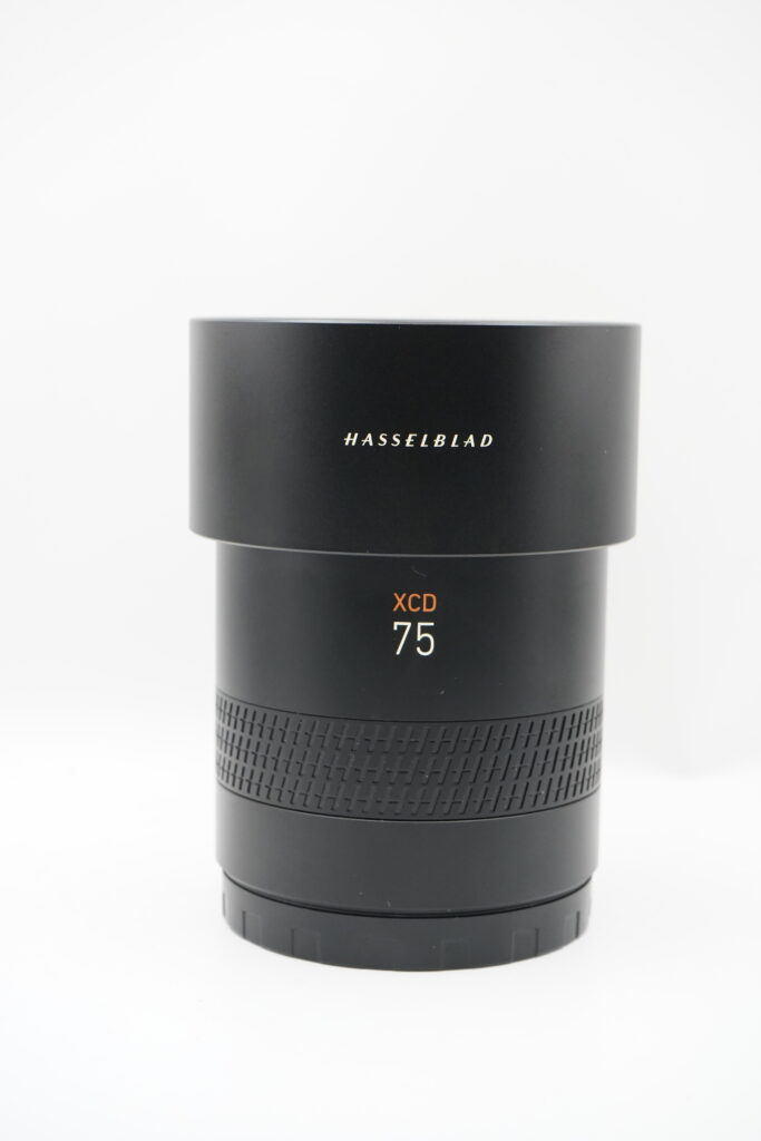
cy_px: 570
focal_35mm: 59
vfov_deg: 33.9
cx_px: 380
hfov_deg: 23.0
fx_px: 1870
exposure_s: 1/125
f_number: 10
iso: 4000
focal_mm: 59
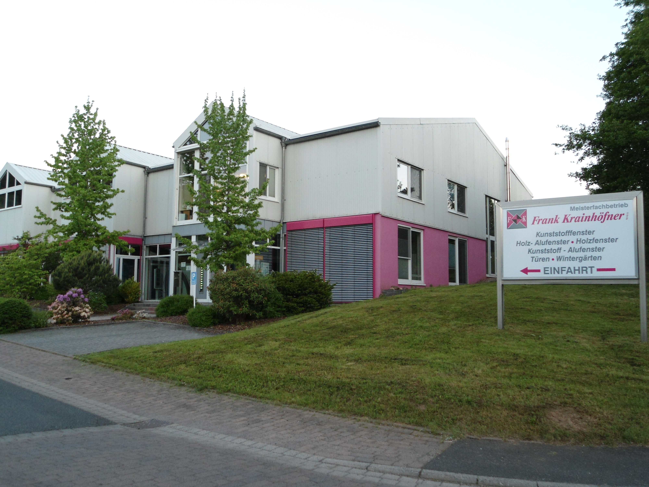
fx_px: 581
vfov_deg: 45.4
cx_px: 324
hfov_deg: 58.4
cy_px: 244
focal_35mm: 31
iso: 200
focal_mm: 5.6
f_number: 3
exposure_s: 1/40
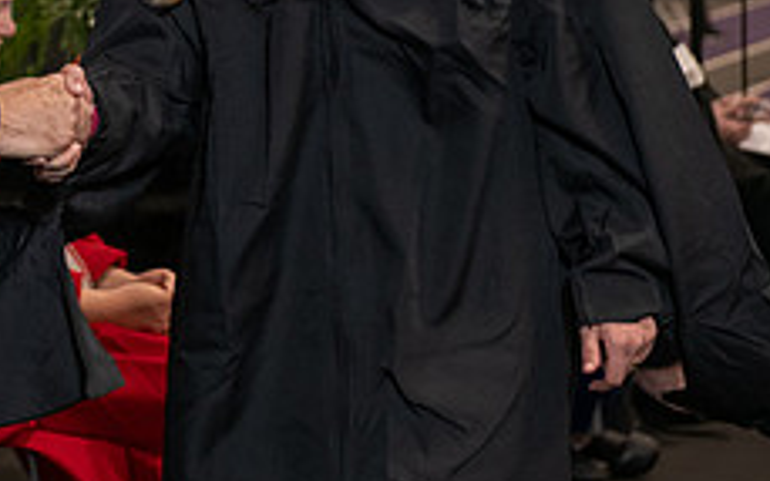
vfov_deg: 7.2
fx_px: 3797
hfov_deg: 11.4
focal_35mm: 181
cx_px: -47
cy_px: -86
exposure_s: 1/125
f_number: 5
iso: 2000
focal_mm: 70
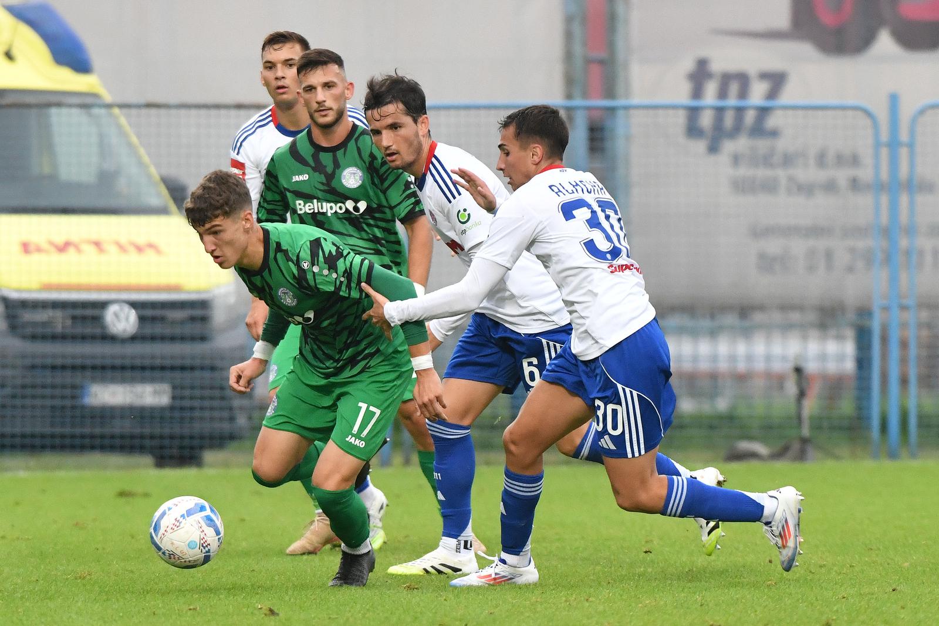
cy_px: 313
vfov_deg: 3.9
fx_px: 9129
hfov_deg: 5.9
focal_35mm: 350
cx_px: 470
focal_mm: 350
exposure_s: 1/1000
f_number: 5
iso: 2000
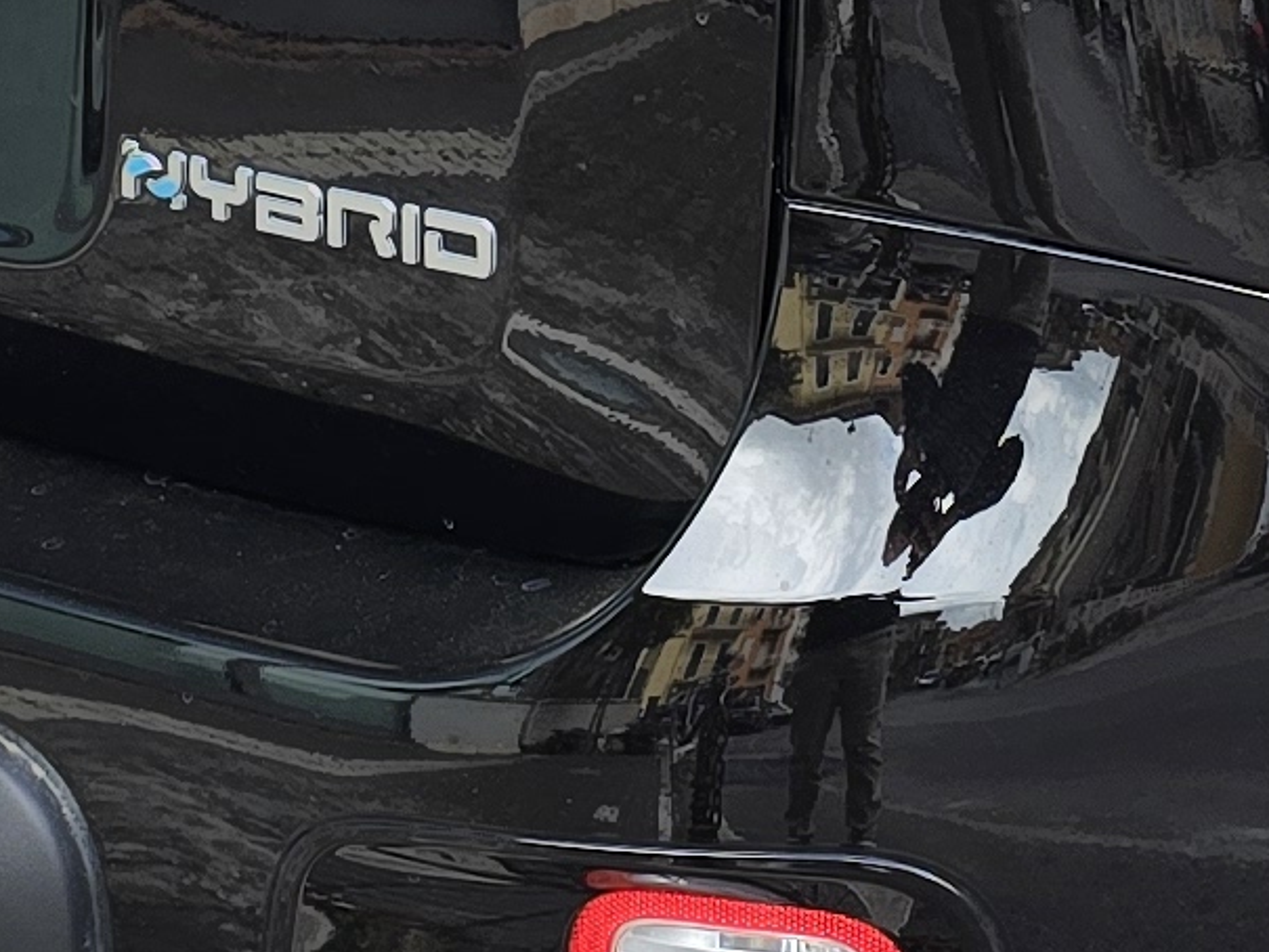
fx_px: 5573
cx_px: 826
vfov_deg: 9.7
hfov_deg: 13.0
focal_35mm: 152
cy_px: -92
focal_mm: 6.3
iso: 20
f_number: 1.7
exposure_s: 1/180
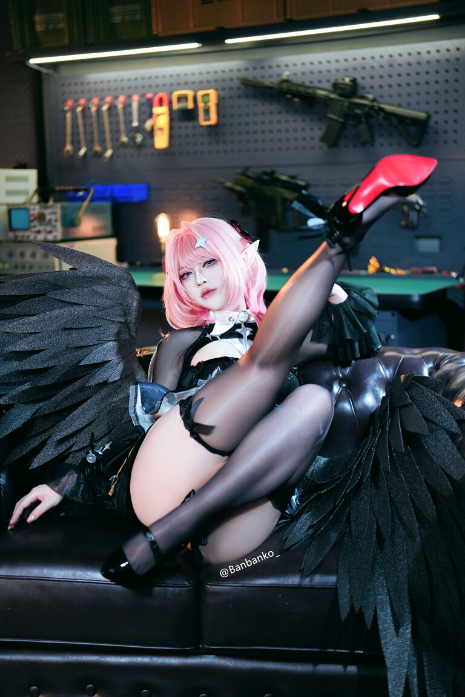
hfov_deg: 27.0
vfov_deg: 39.6
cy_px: 348
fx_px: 969
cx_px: 232
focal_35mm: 50
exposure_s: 1/160
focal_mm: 50
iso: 100
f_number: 1.4
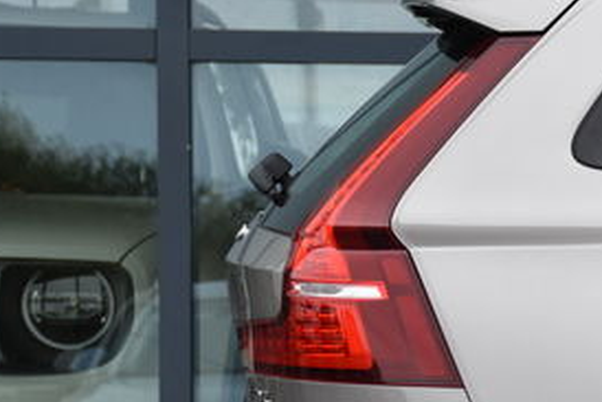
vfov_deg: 4.8
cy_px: 432
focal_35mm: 285
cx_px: 890
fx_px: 4768
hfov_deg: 7.1
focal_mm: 52
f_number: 5.6
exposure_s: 1/125
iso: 400
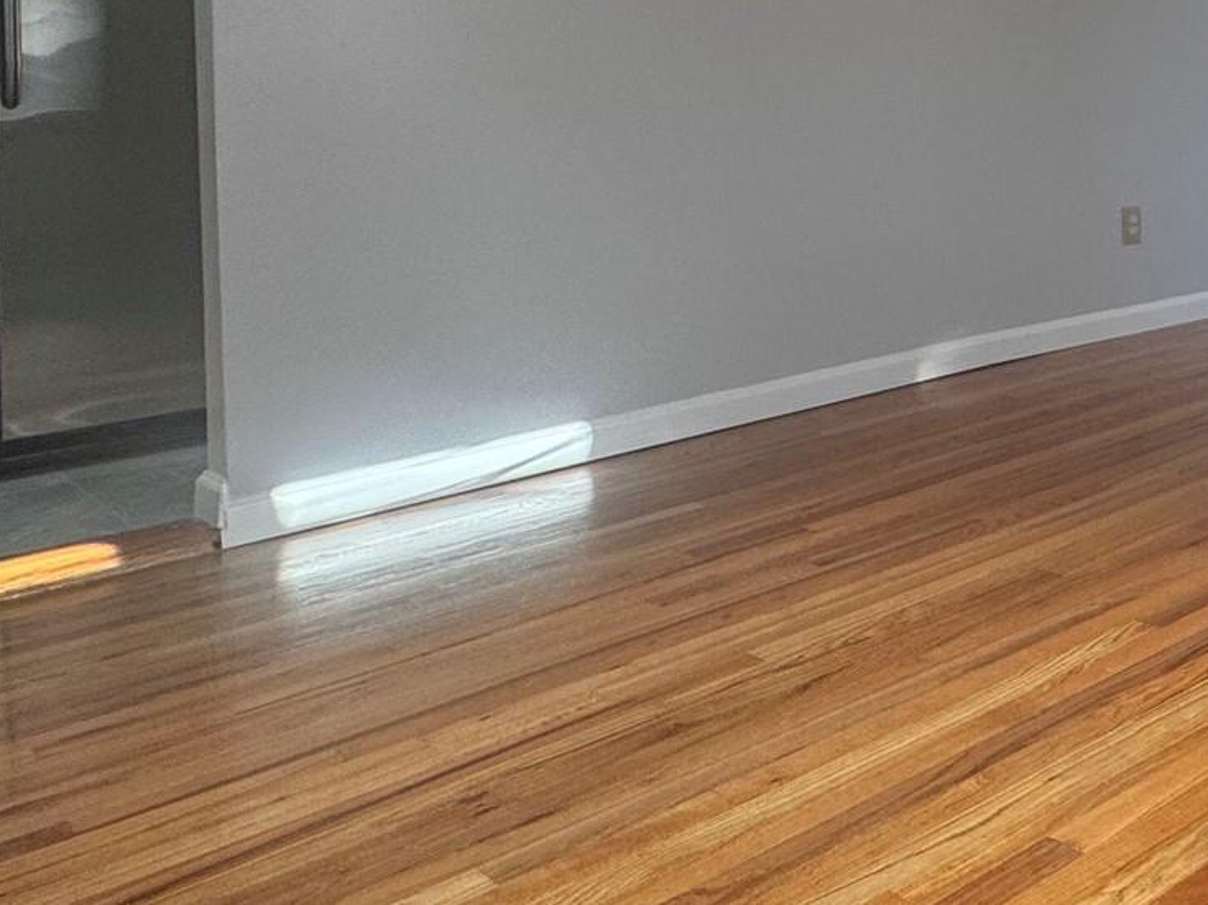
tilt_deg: +0.0
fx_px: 1361
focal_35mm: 39
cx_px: 1387
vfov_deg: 34.5
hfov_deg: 38.1
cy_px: 71
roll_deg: +2.1
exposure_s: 1/120
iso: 100
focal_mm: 2.22
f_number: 2.2
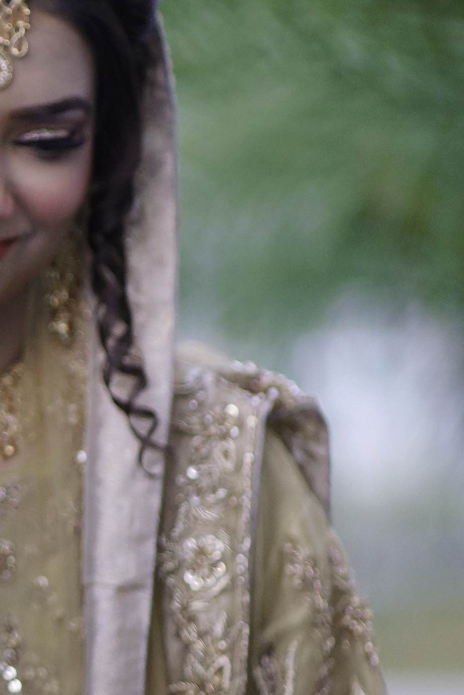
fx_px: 6141
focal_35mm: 318
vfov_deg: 6.5
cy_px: 194
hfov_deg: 4.3
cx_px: -324
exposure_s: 1/125
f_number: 1.8
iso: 1000
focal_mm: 85
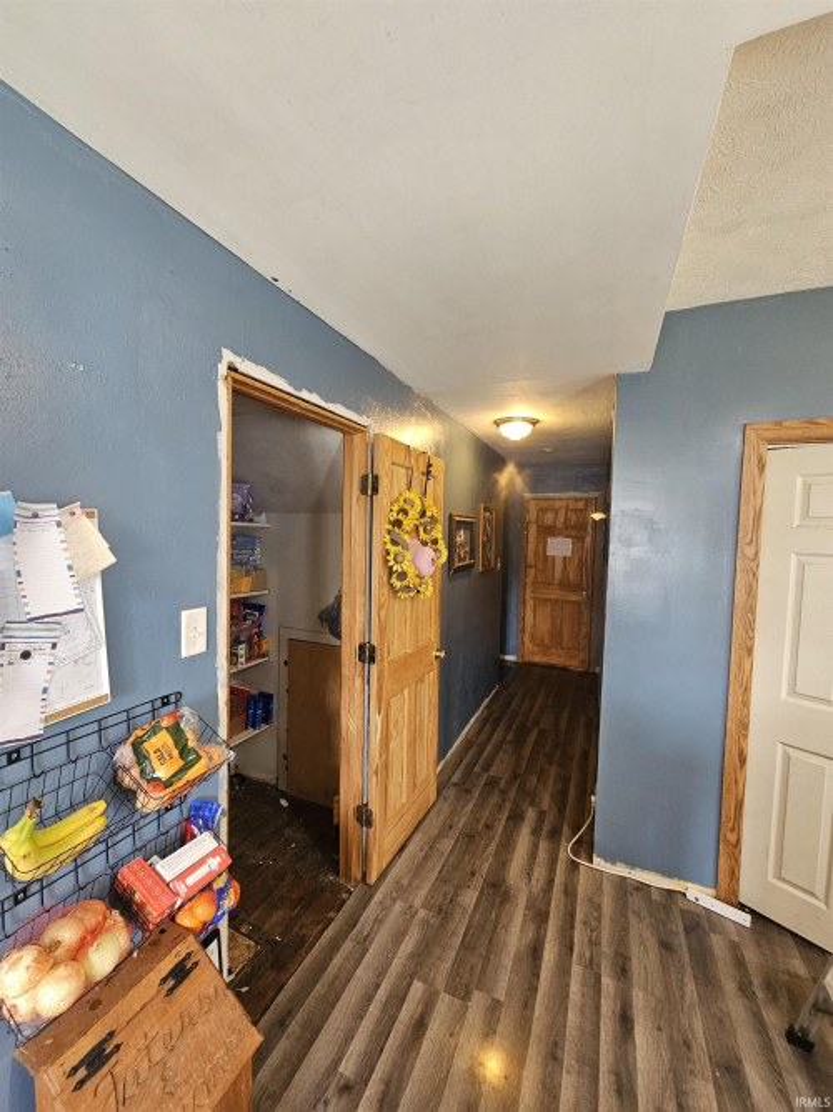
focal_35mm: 13
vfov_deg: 106.2
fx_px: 417
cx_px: 416
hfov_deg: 89.9
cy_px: 556
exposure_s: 1/30
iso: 320
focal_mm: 2.2
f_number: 2.2
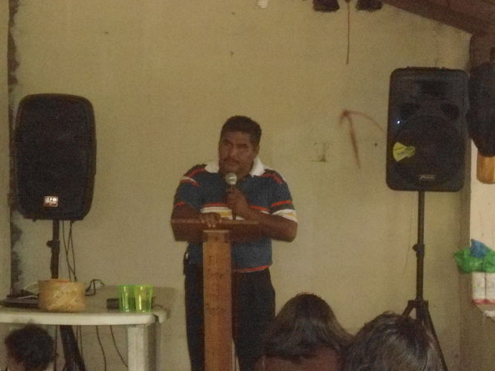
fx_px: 1515
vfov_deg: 14.0
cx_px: 247
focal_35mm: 106
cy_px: 186
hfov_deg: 18.6
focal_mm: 18.8
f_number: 5.9
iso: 1600
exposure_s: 1/60
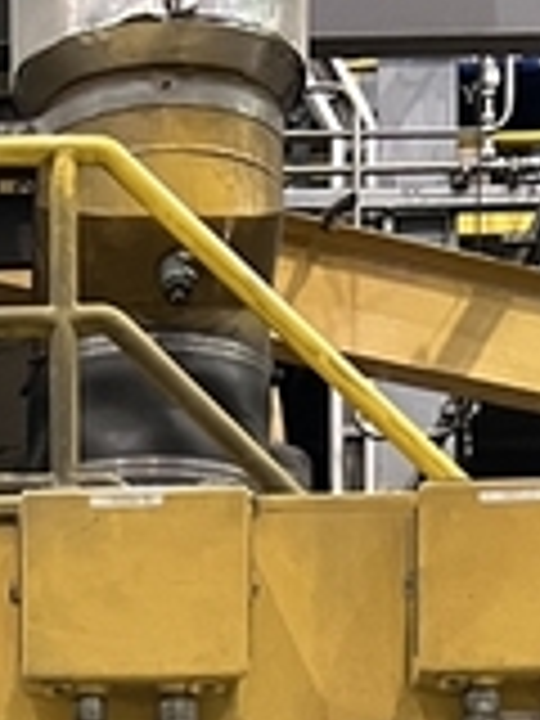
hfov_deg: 11.2
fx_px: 2704
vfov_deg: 12.7
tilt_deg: -1.9
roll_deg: +0.9
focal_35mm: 130
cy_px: 1570
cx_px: -54
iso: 400
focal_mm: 5.7
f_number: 1.5
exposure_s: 1/60
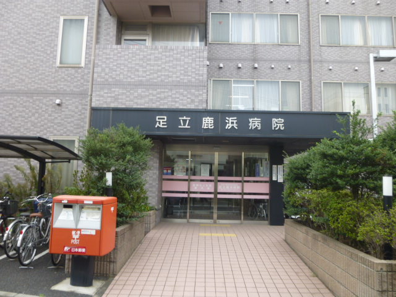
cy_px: 148
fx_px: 286
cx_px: 198
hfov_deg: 69.4
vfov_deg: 54.9
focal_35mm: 25
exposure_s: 1/160
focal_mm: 4.5
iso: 100
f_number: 3.1
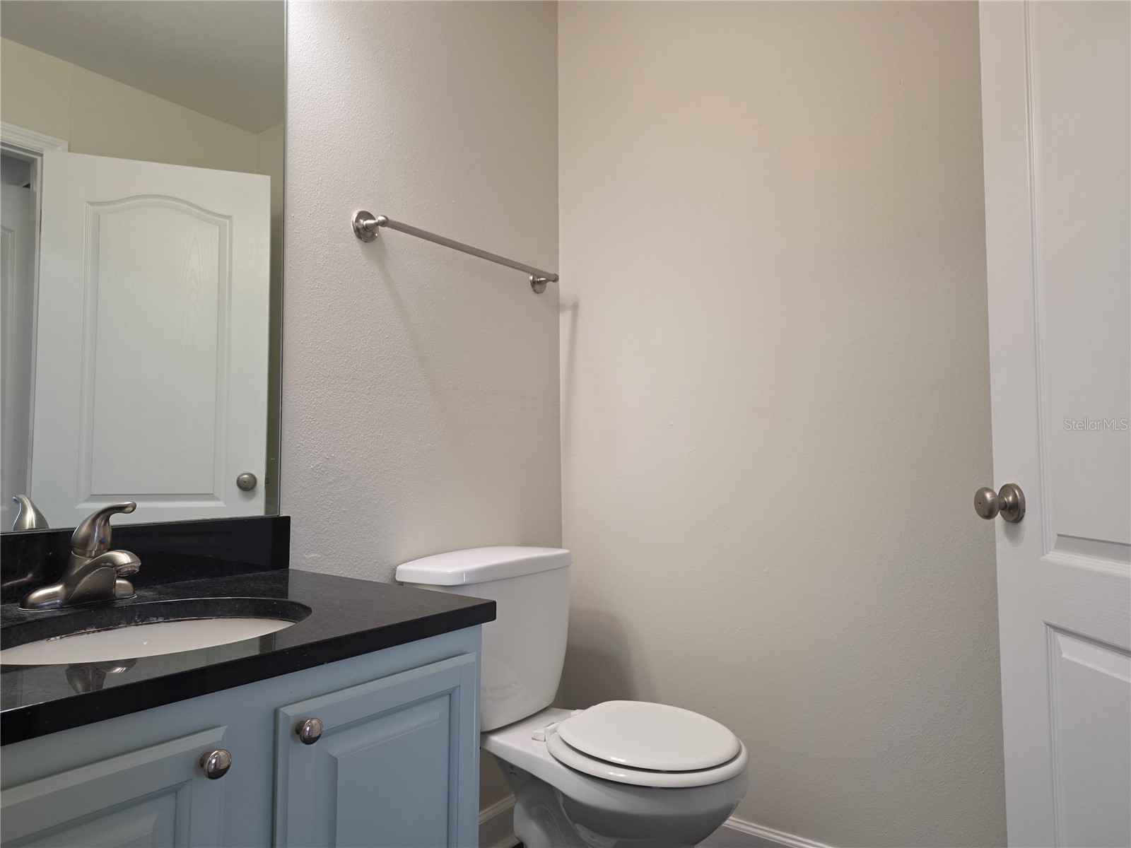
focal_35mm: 23
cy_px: 424
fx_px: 751
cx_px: 566
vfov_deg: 58.9
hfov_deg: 73.9
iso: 200
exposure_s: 1/120
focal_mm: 6.3
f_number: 1.7
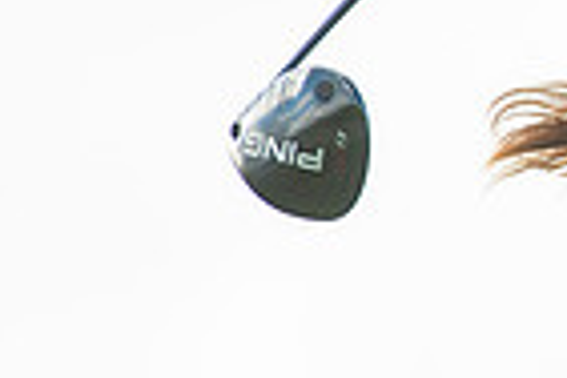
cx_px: 1158
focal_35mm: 1237
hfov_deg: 1.7
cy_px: 60
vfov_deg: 1.1
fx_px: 19481
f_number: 6.3
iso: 500
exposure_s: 1/3200
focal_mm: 300
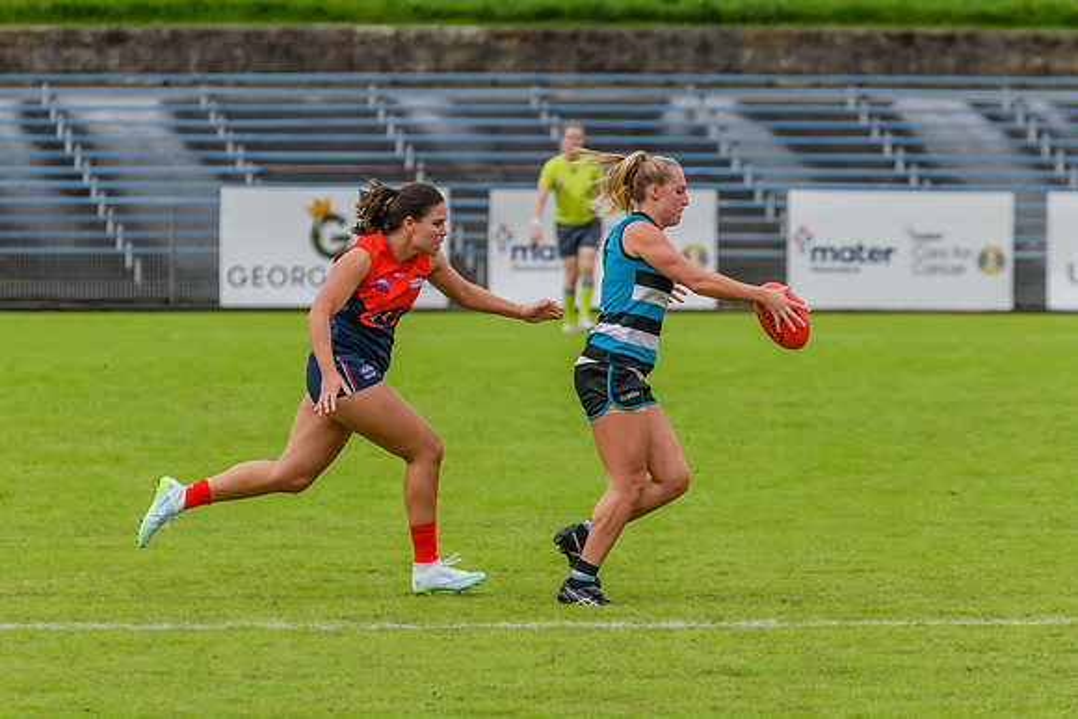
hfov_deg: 4.8
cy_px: 385
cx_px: 503
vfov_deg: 3.2
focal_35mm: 431
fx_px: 12899
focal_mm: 290
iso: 800
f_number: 6.3
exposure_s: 1/2000
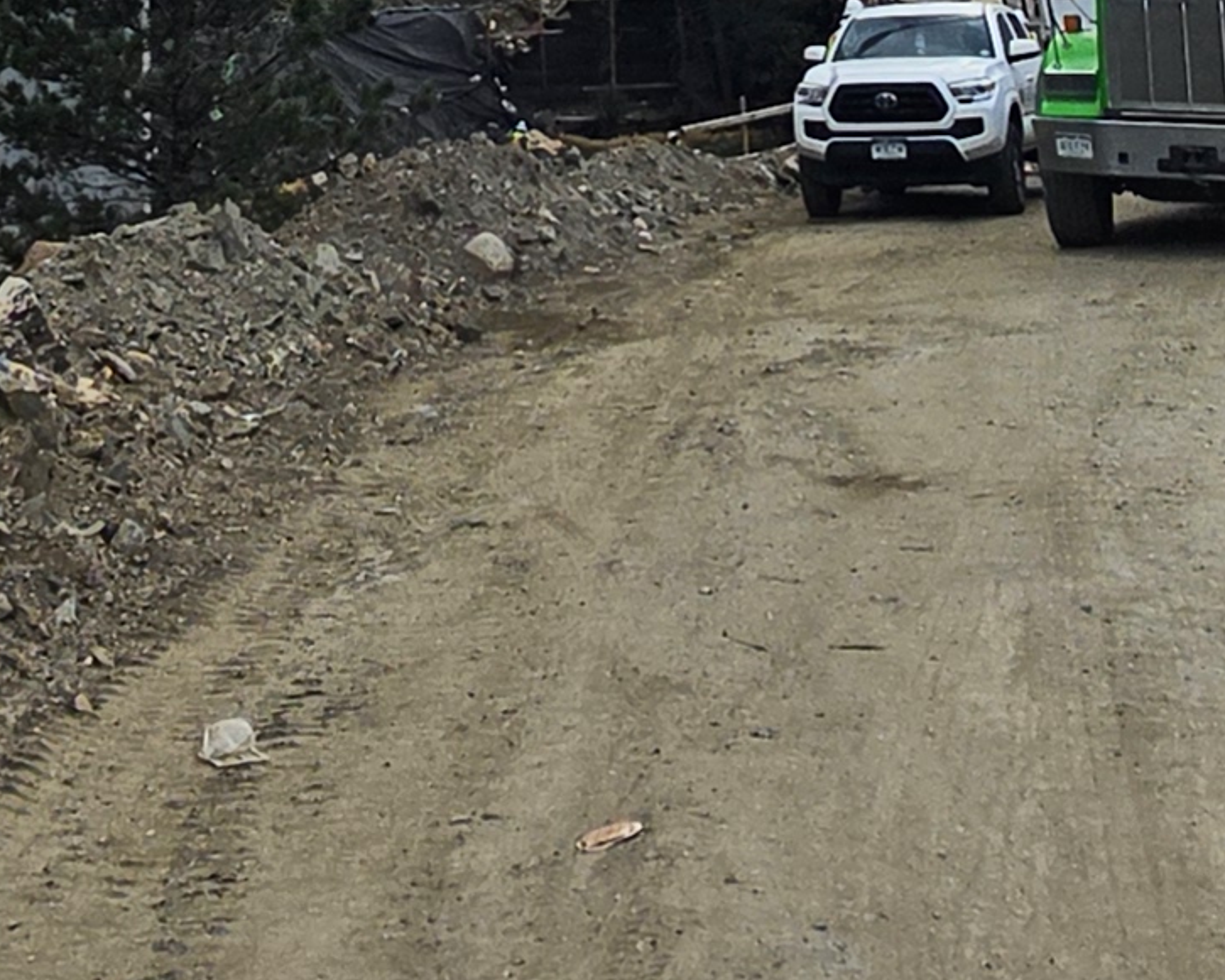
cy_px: -875
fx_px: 2538
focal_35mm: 70
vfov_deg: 17.1
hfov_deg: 26.9
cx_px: 360
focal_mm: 2.2
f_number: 1.9
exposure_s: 1/1030
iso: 32
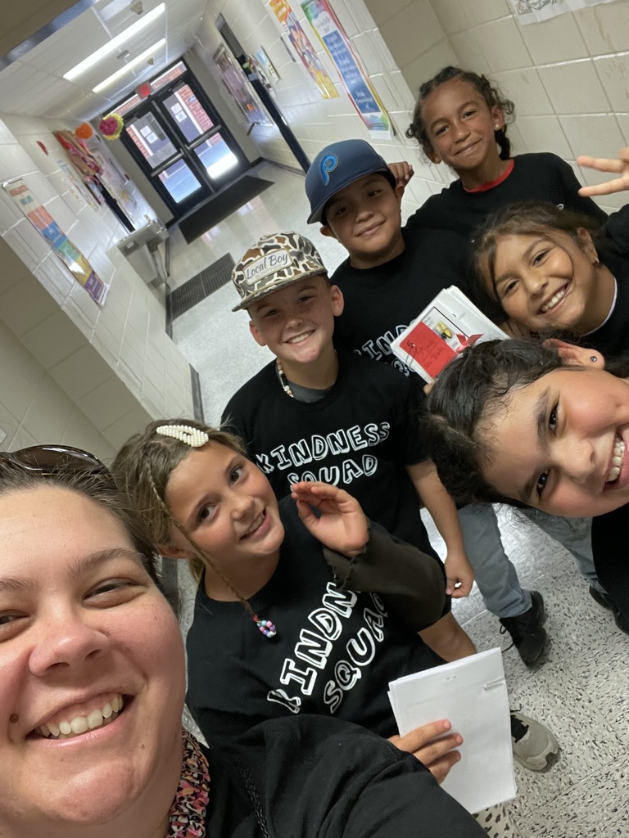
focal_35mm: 30
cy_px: 419
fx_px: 727
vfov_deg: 60.0
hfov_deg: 46.8
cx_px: 314
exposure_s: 1/40
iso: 400
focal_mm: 2.71
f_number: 2.2
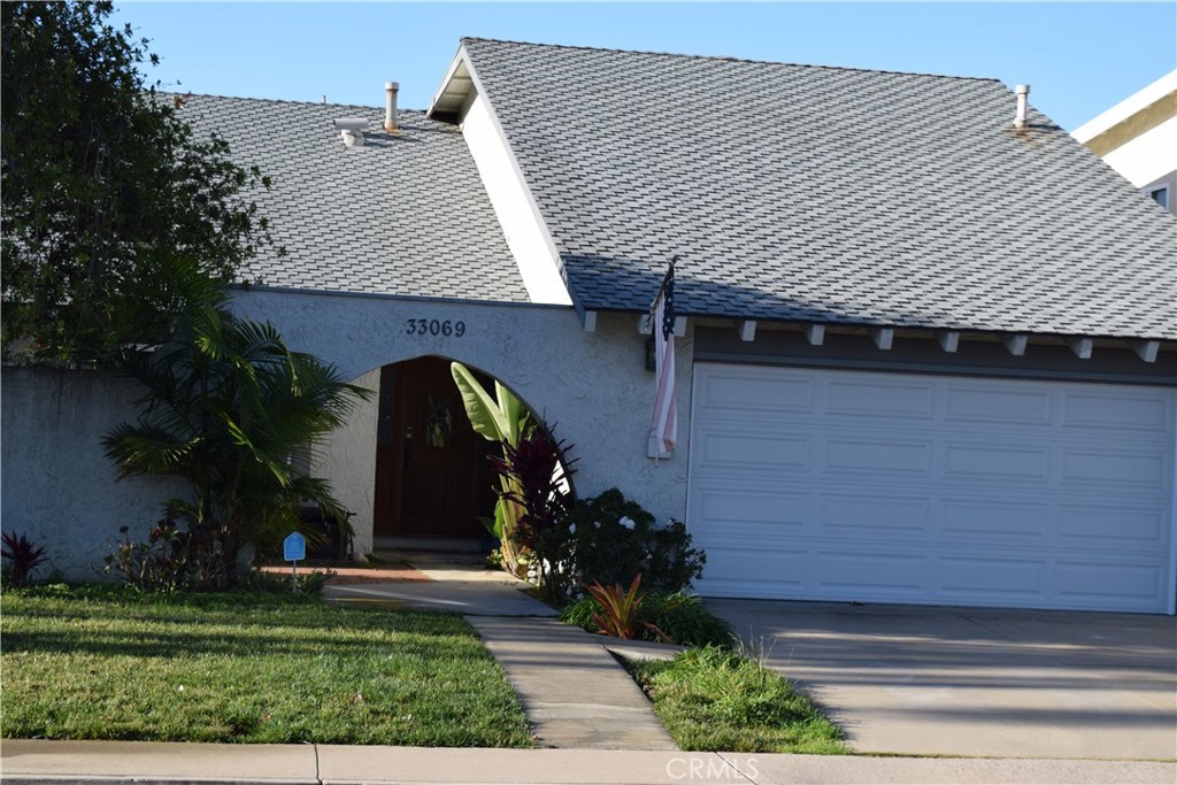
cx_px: 588
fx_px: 2452
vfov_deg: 18.2
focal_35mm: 75
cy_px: 392
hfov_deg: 27.0
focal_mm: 50
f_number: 9
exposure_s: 1/320
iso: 200
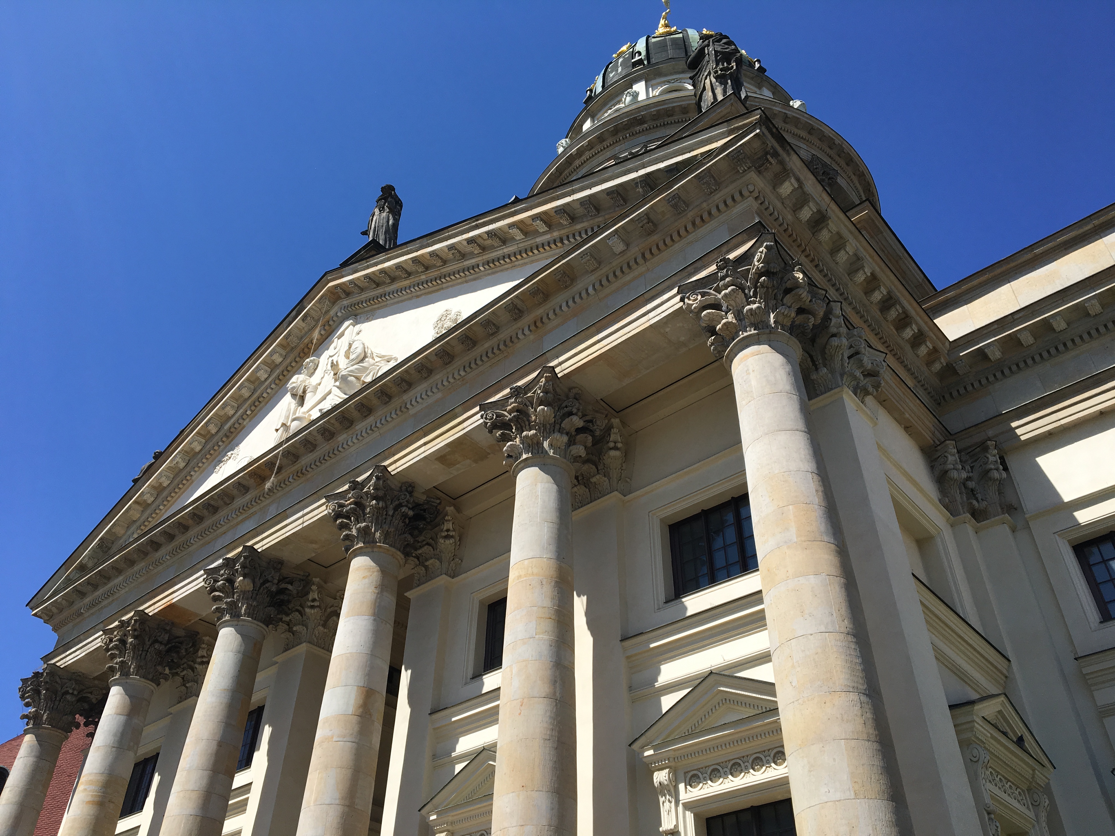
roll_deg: -1.9
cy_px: 418
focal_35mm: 29
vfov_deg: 48.2
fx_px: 934
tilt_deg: +40.5
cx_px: 558
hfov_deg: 61.7
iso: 25
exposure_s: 1/1923
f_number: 2.2
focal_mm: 4.15
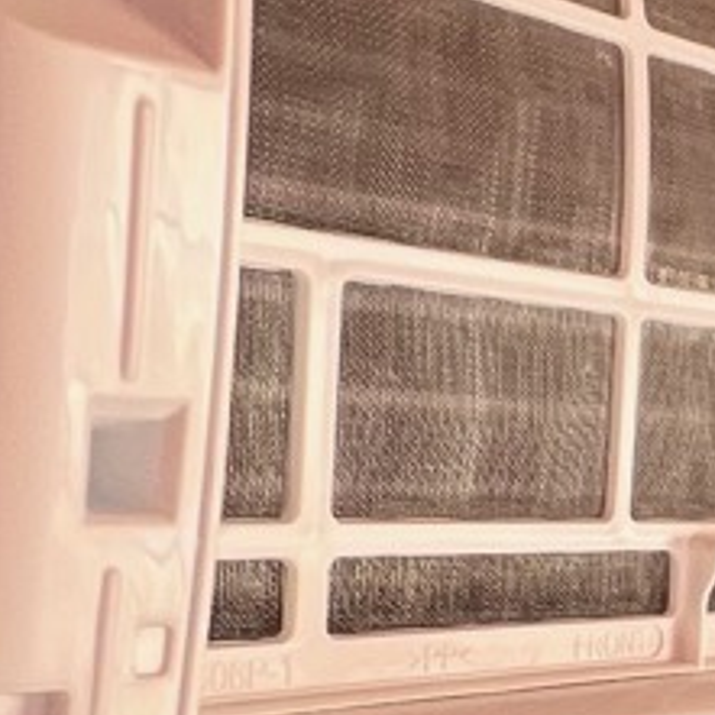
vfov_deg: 21.2
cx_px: 1344
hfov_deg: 17.4
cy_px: 760
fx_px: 1823
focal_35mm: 78
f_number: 1.8
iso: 80
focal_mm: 1.57
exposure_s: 1/99
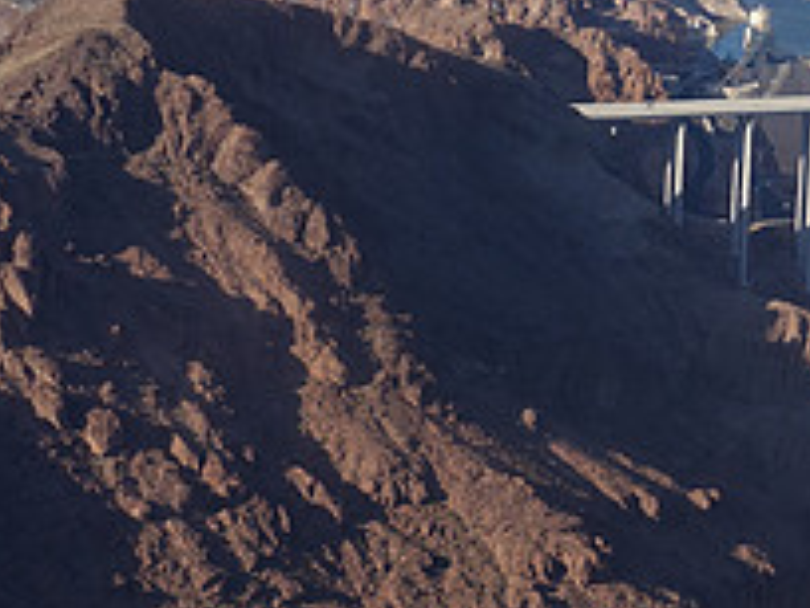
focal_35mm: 191
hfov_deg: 10.2
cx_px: 1036
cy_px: 30
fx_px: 4469
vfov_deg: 7.7
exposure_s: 1/200
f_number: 5.6
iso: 125
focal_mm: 25.7
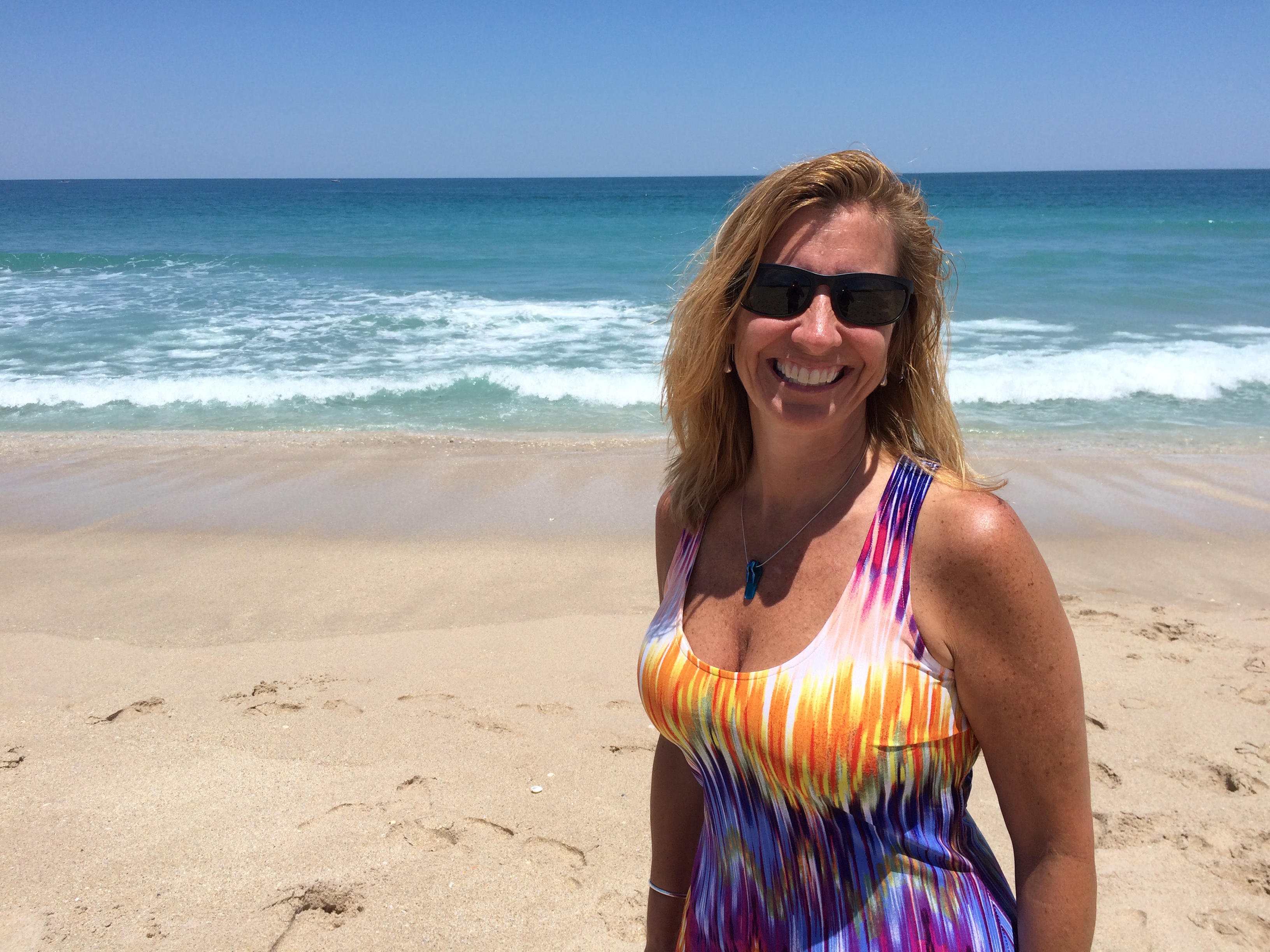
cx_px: 635
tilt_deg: -15.1
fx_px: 1064
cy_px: 476
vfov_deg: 48.2
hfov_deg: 61.7
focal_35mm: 29
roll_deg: +0.0
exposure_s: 1/3165
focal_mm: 4.15
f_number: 2.2
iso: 32
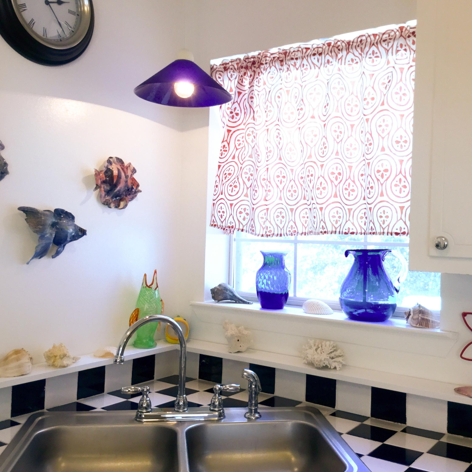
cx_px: 257
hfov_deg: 44.9
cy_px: 238
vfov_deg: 44.9
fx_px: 571
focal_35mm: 37
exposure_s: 1/30
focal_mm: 3.3
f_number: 2.4
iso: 200
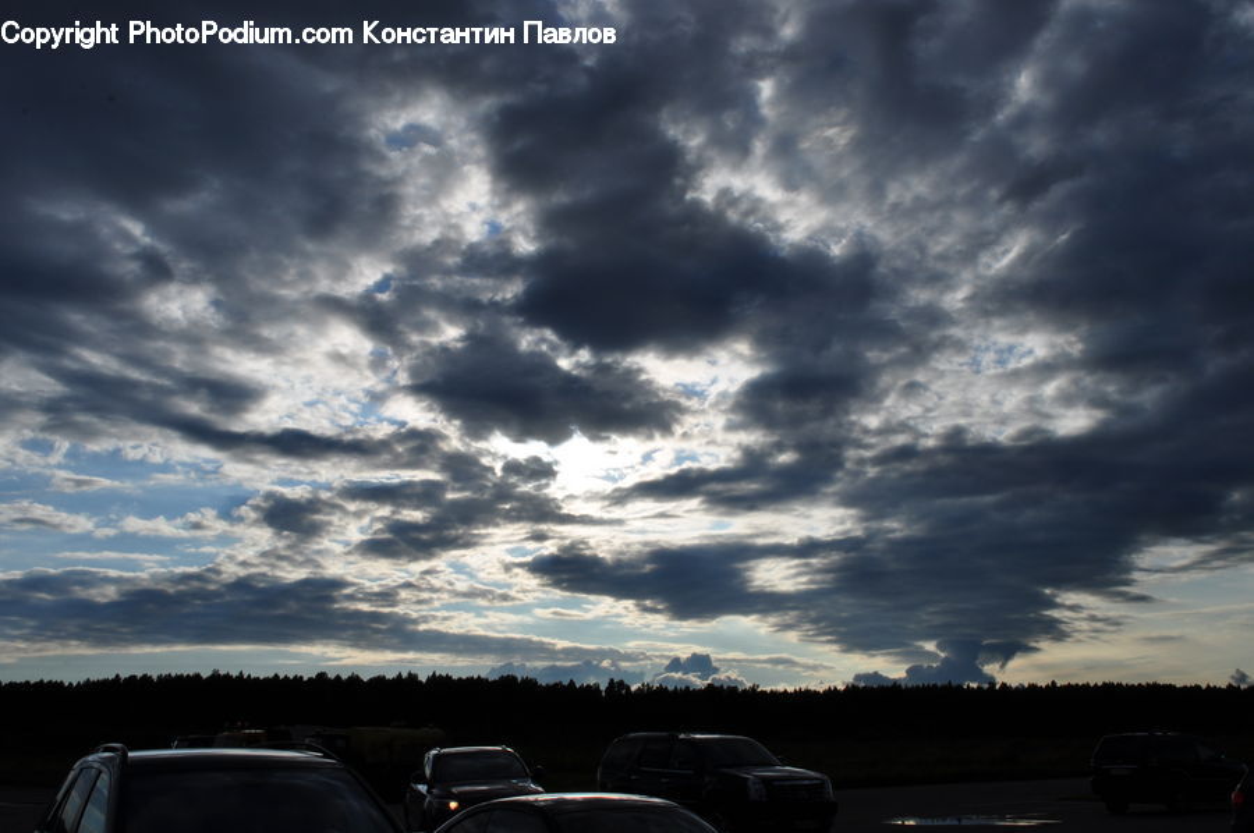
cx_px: 627
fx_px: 1253
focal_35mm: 36
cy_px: 416
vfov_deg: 36.8
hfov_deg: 53.2
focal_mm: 24
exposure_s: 1/250
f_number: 22
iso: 200
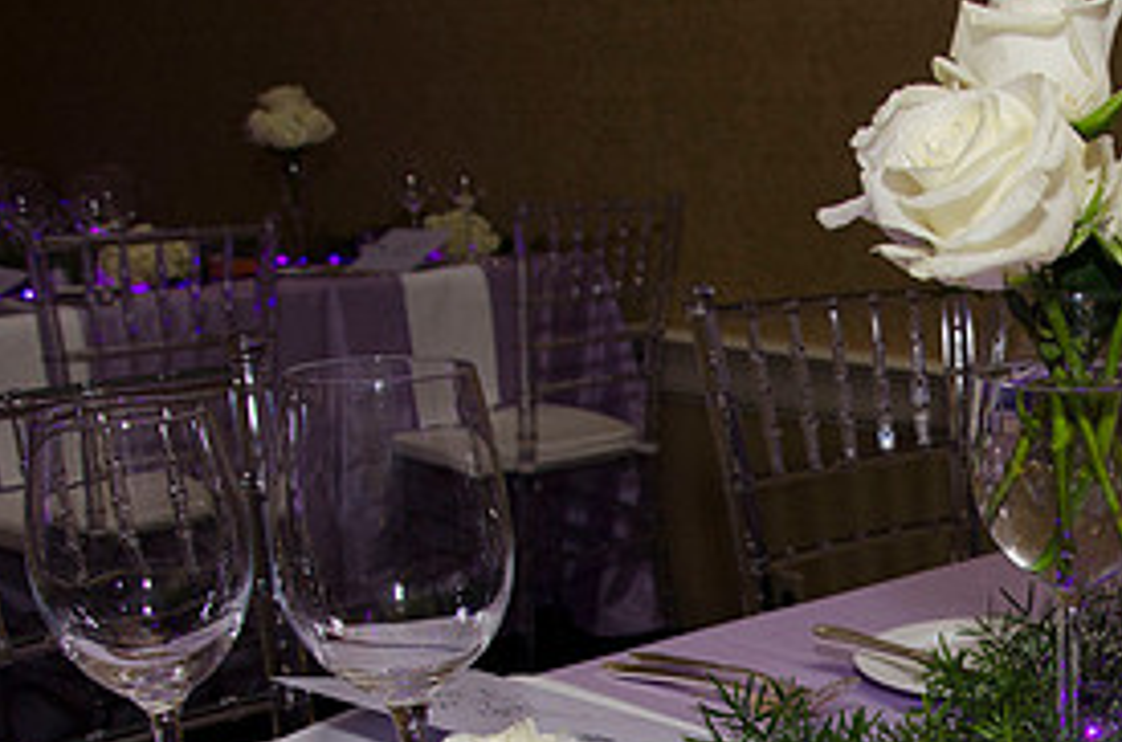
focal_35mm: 57
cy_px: 734
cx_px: 1073
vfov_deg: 22.8
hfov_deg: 32.8
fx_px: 1772
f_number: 6.3
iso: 400
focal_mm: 18
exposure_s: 1/30
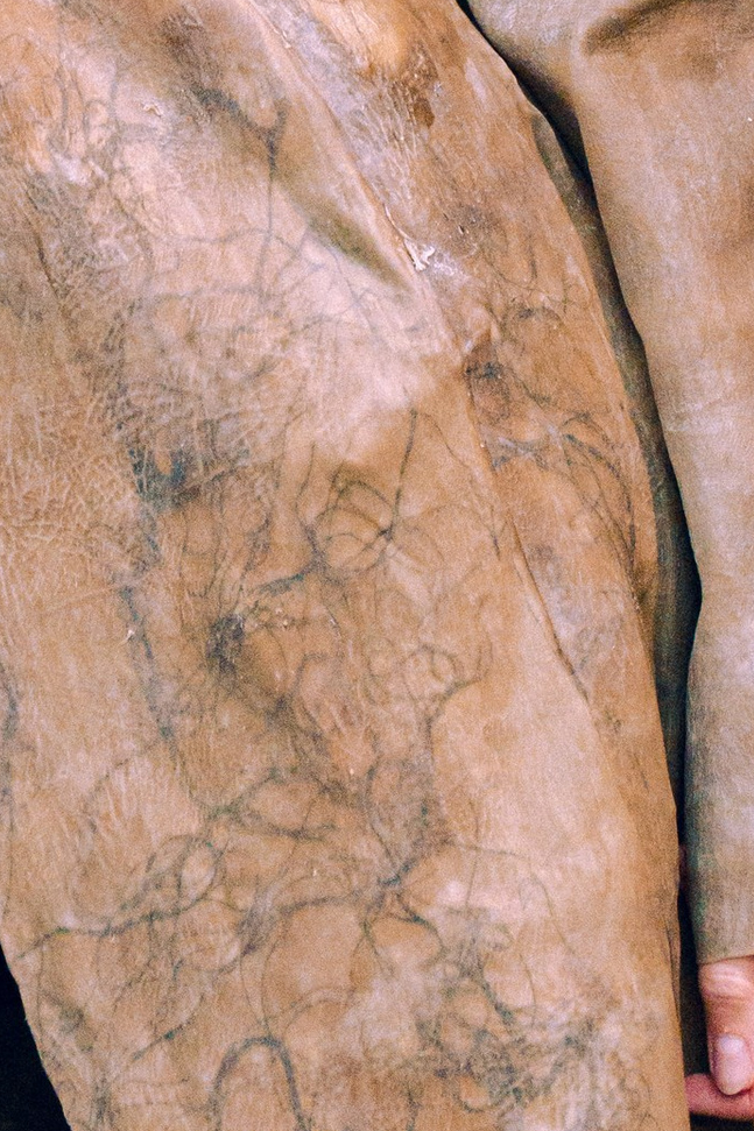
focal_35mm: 364
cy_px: -967
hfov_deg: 3.8
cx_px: -87
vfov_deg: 5.6
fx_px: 11439
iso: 3200
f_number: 2.8
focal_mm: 92
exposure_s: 1/200
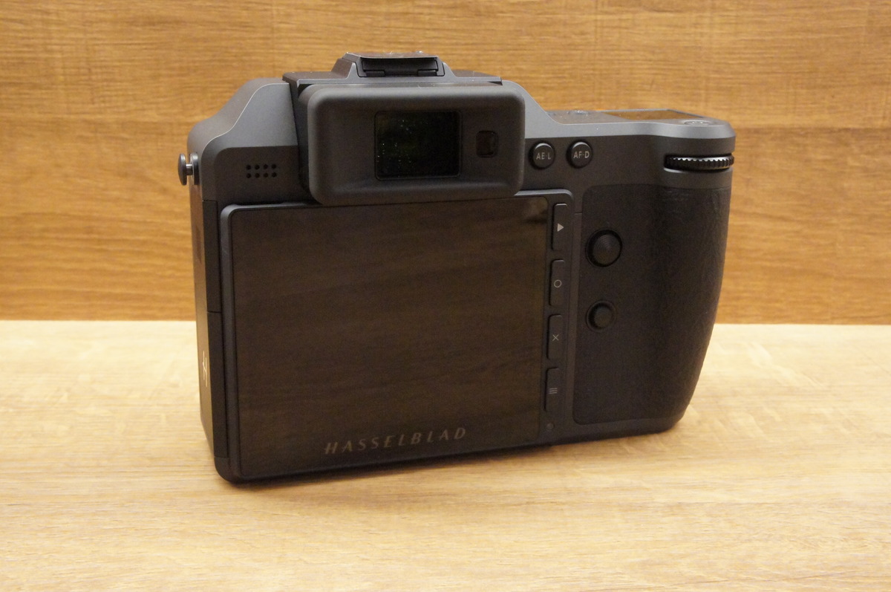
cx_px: 446
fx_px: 1075
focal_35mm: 44
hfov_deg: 45.0
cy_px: 296
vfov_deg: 30.8
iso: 6400
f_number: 14
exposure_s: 1/50
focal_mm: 29
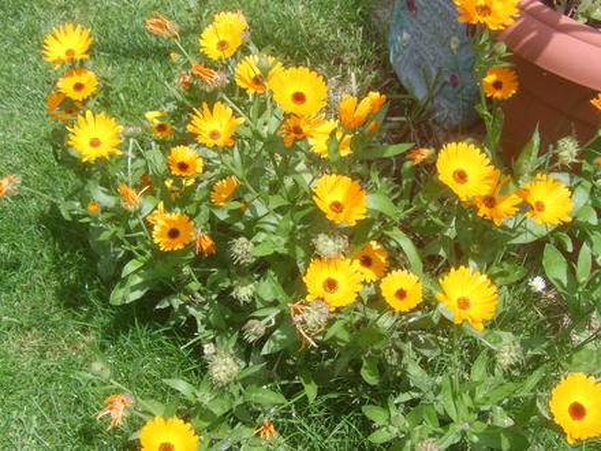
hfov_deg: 35.5
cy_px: 226
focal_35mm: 54
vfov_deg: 27.0
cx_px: 300
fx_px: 938
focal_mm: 14.04
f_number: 6.7
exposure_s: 1/104
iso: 50
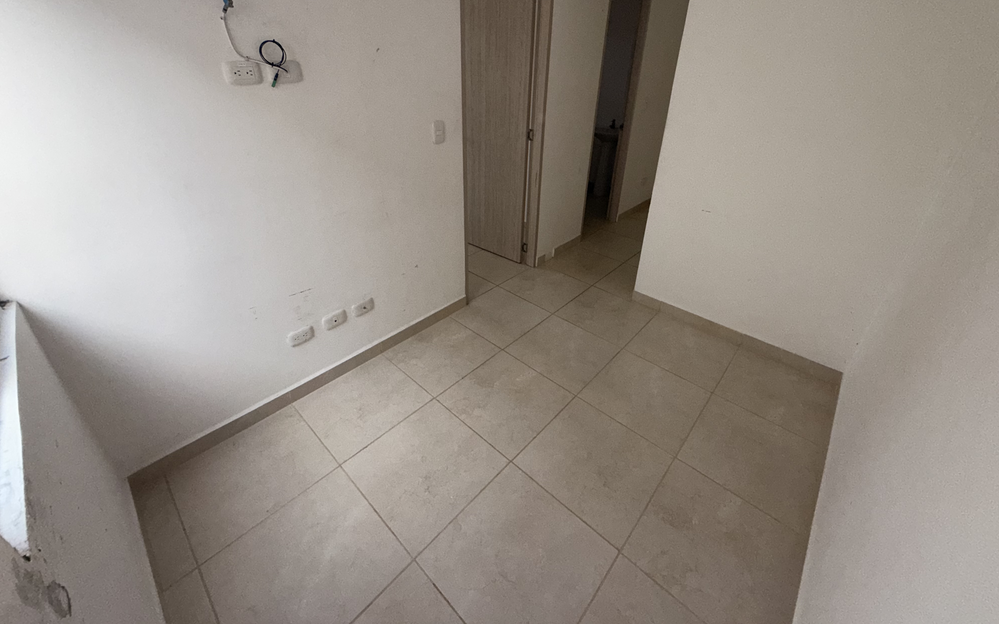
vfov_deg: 73.9
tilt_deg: -25.3
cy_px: 247
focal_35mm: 15
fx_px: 408
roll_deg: -1.6
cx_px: 501
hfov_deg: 101.5
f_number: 2.2
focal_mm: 2.22
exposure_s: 1/121
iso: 125
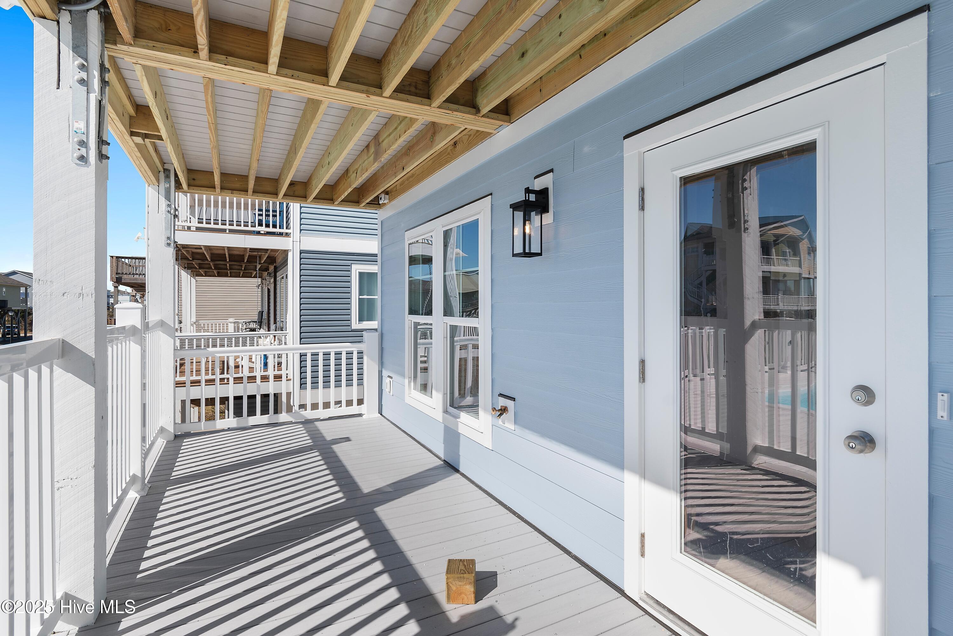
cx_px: 476
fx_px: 450
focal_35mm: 17
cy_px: 318
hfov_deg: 93.3
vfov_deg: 70.4
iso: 100
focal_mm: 11.5
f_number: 9
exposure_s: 1/320
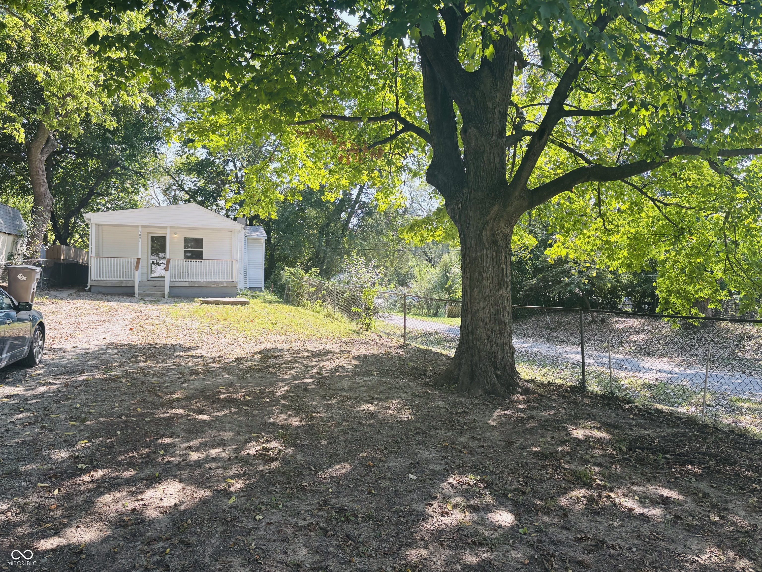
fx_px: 572
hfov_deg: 67.3
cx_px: 381
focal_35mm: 26
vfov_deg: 53.1
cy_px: 286
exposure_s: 1/448
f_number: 1.6
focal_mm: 5.96
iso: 50
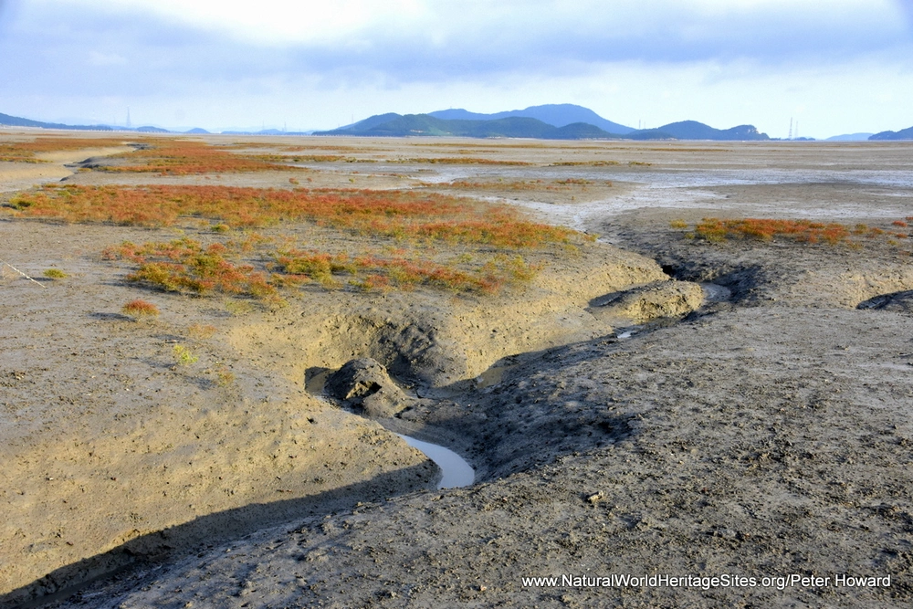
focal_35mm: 42
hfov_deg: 46.4
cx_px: 456
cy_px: 304
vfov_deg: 31.9
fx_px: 1065
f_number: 10
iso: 800
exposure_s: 1/800
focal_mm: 28
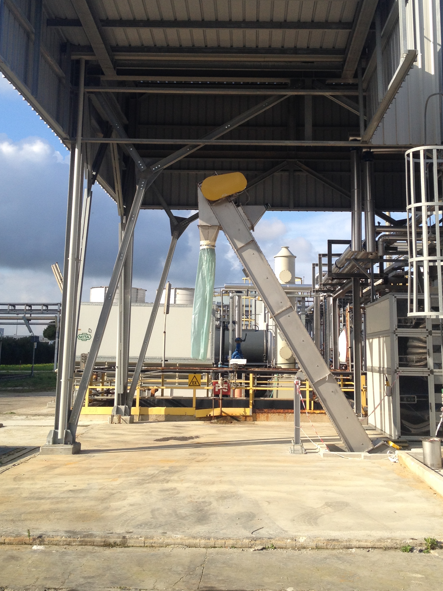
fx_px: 785
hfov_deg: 31.5
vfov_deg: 40.9
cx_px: 252
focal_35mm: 46
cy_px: 218
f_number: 2.4
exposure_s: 1/1200
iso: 50
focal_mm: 4.28
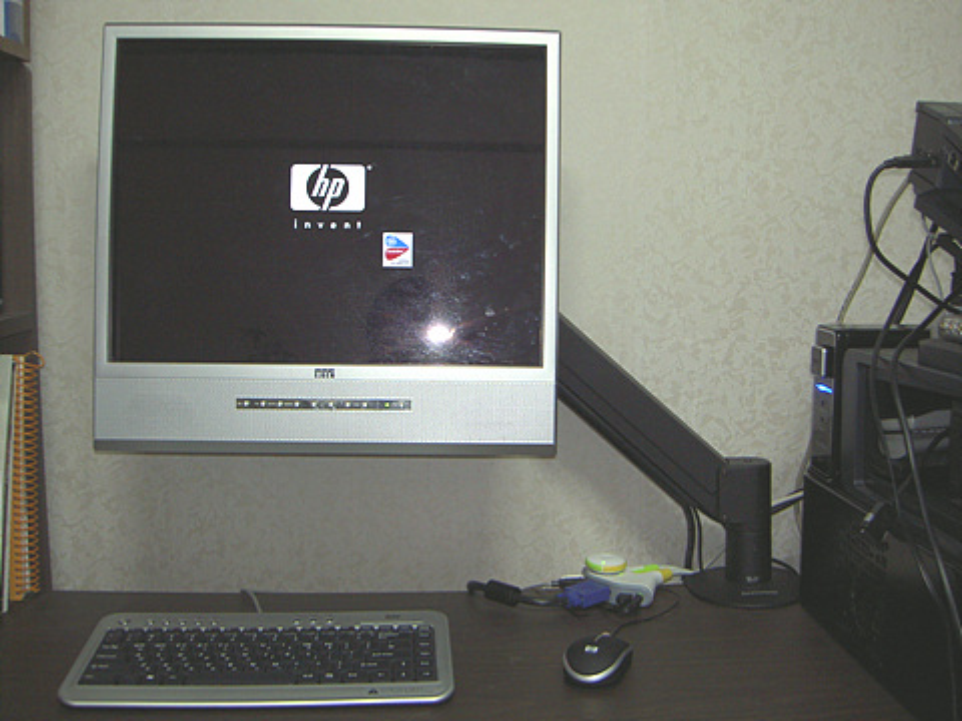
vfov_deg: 36.8
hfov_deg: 47.9
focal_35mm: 39
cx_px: 481
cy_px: 360
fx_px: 1084
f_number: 2.8
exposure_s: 1/60
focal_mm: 8
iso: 200
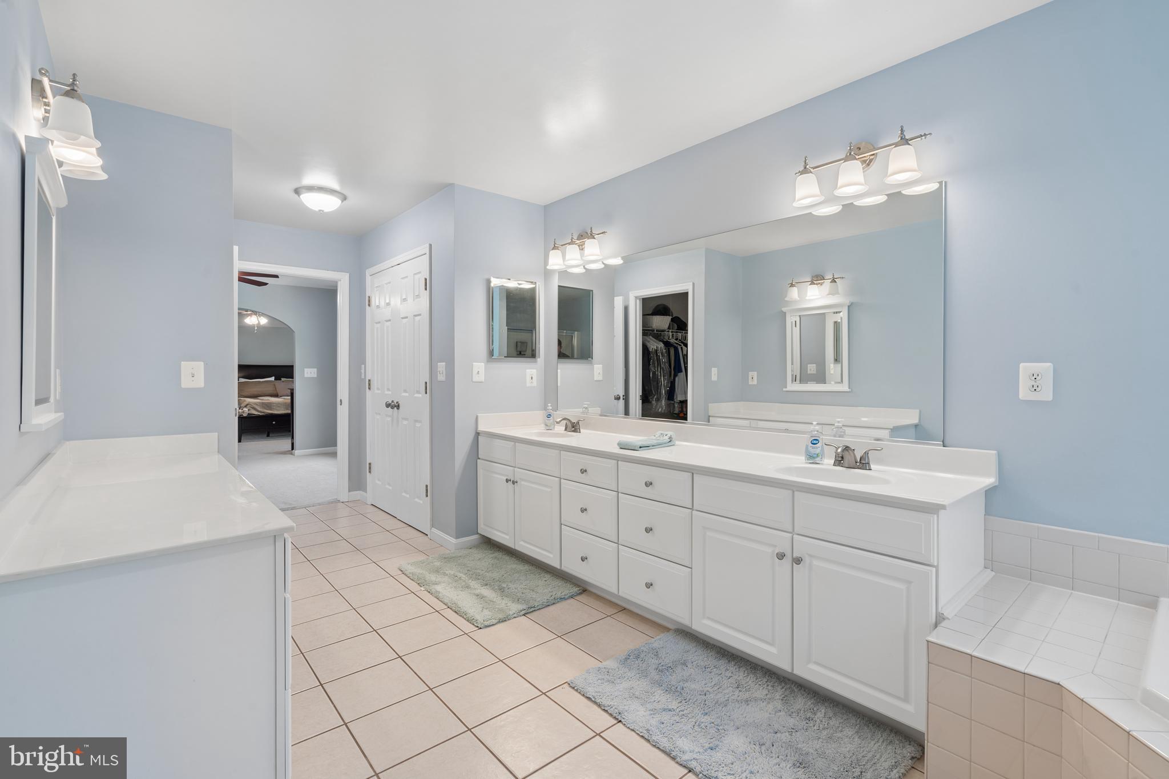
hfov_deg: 96.7
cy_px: 390
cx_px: 584
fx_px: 519
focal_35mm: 16
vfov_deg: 73.7
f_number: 10
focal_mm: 16
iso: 200
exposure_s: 1/8
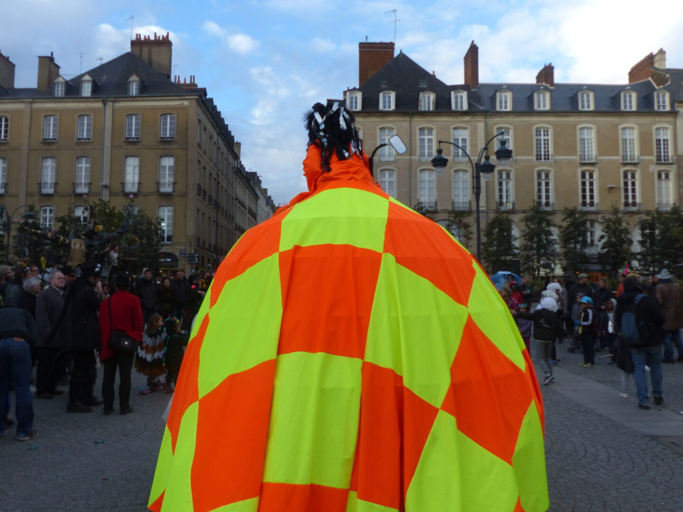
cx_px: 342
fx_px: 631
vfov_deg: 44.2
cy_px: 256
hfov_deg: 56.8
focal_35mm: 32
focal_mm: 5.7
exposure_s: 1/200
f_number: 4
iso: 100
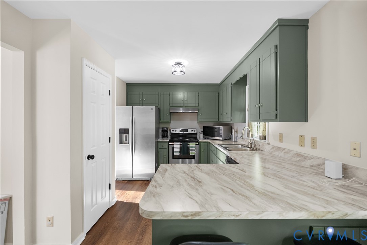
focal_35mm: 16
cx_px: 184
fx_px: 168
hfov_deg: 95.0
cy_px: 122
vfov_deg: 72.1
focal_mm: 16.5
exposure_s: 1/40
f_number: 4
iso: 1250
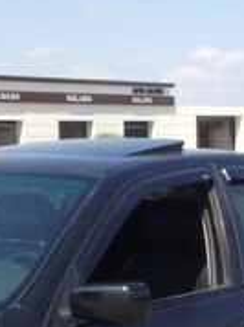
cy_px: 385
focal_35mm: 130
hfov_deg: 11.4
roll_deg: -0.4
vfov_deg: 14.7
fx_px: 1225
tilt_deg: -16.2
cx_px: 156
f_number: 2.4
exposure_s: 1/1082
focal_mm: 4.28
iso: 50
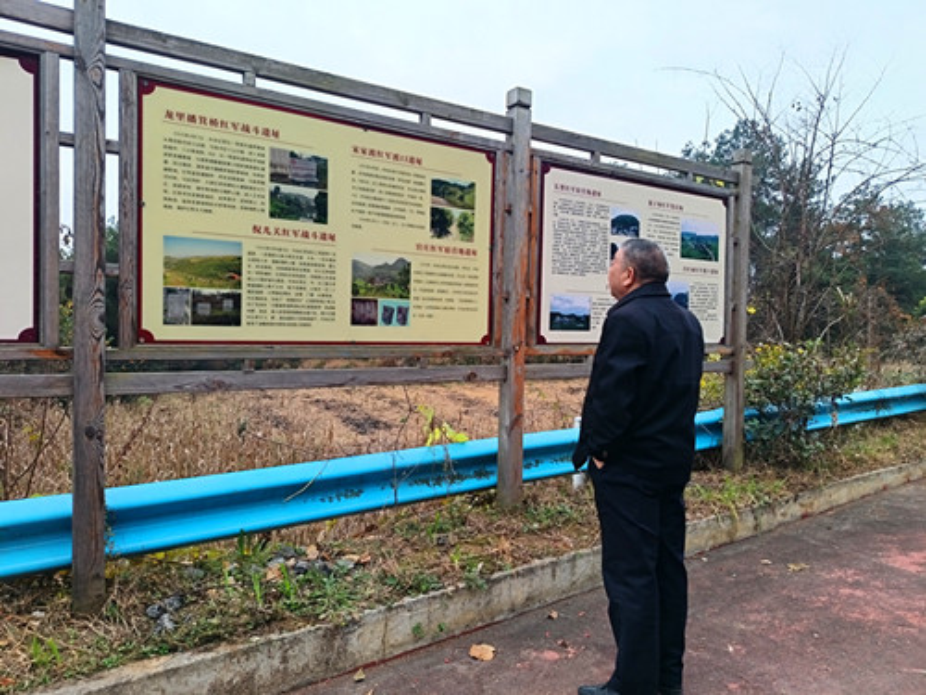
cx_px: 463
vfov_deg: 56.8
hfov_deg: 71.6
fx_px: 642
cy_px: 348
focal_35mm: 24
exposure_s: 1/111
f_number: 1.75
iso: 100
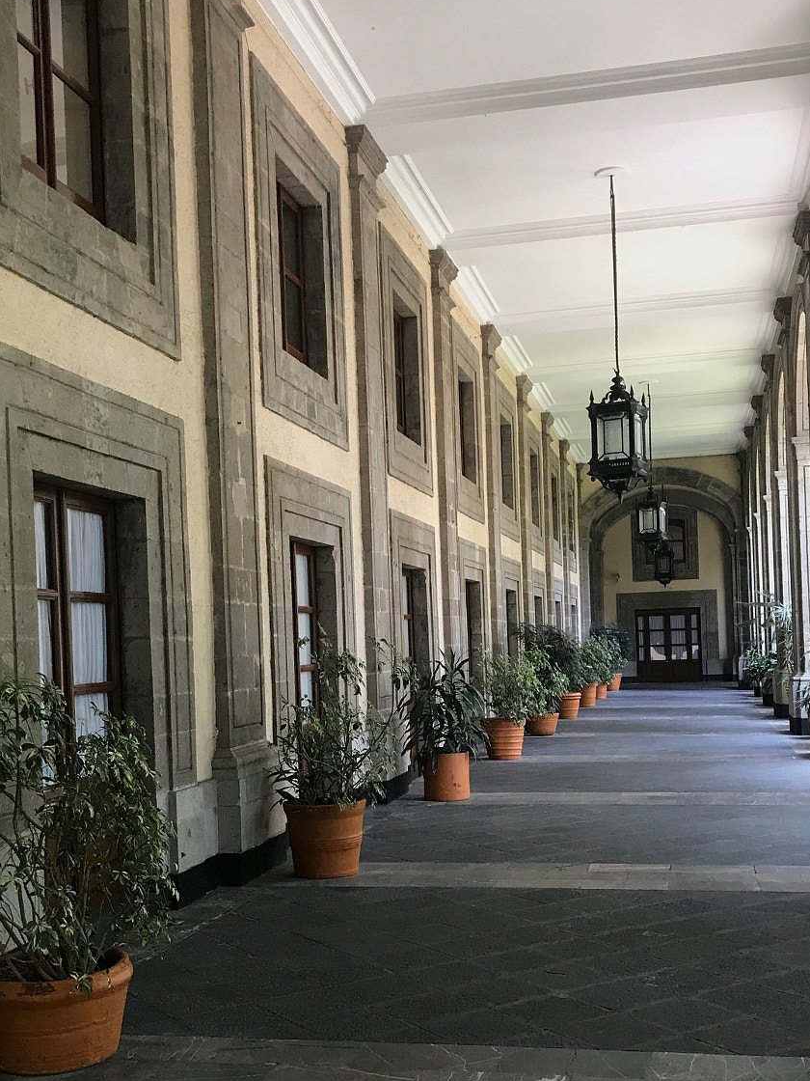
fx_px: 1248
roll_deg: +1.6
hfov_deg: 35.9
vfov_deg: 46.5
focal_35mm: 40
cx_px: 439
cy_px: 651
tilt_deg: +0.6
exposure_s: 1/30
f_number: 1.8
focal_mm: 3.99
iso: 32
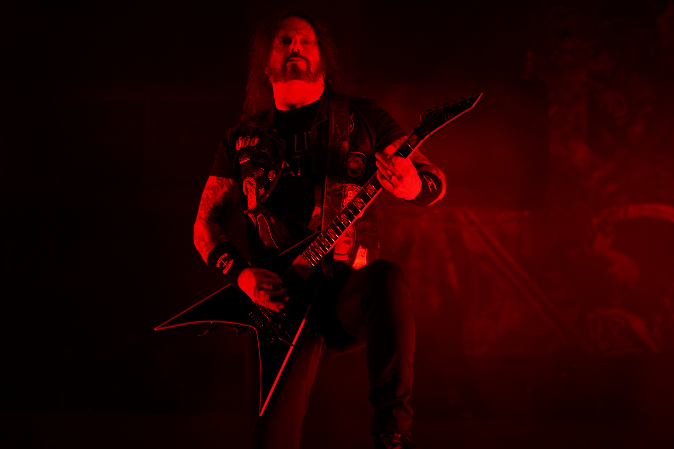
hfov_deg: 19.5
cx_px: 337
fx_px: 1966
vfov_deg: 13.0
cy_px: 224
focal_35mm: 105
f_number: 4
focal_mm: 105
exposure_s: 1/125
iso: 320
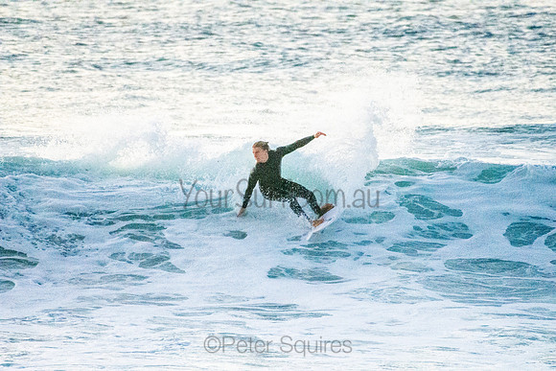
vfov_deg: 1.8
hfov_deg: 2.7
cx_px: 278
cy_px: 186
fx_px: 11586
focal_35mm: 750
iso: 20000
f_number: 5.6
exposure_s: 1/1600
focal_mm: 500
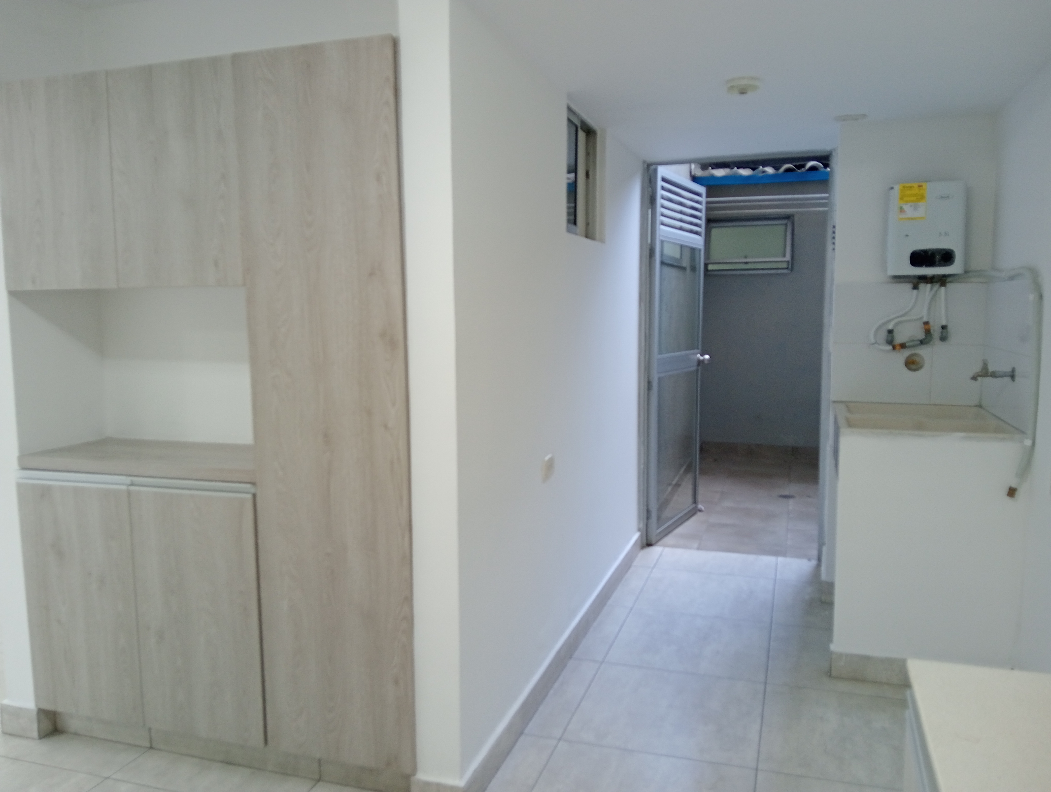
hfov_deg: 63.4
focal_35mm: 28
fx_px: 851
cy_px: 396
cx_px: 526
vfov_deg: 49.9
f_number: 1.8
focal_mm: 3.98
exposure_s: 1/30
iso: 237
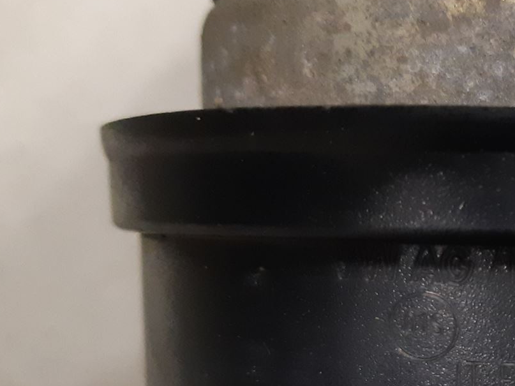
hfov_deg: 26.1
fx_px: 982
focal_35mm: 66
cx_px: 623
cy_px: 317
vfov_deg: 21.9
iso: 250
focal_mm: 3.93
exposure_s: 1/50
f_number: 1.7
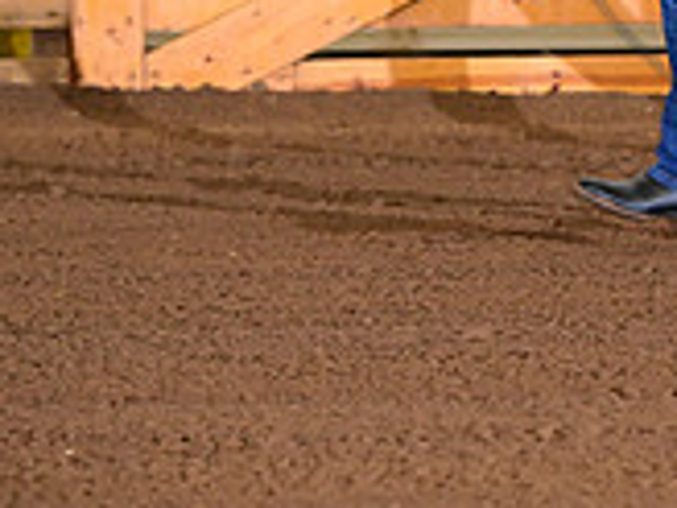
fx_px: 13319
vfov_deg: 2.2
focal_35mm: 681
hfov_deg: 2.9
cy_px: -275
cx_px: 987
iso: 2000
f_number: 4.5
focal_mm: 200
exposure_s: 1/200
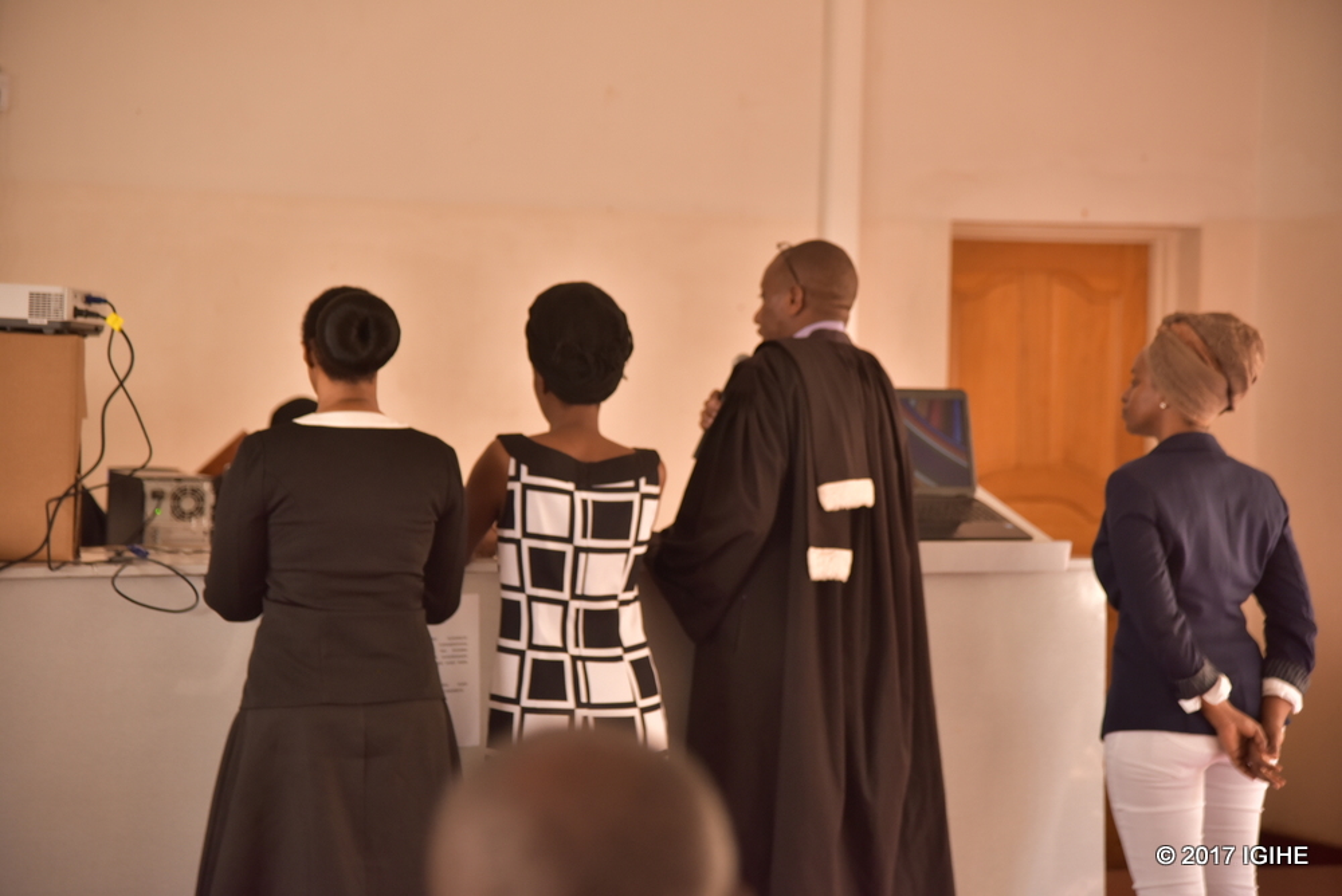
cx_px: 671
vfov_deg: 13.7
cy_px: 448
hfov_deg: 20.4
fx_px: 3730
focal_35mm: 100
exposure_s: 1/100
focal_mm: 100
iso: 800
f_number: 4
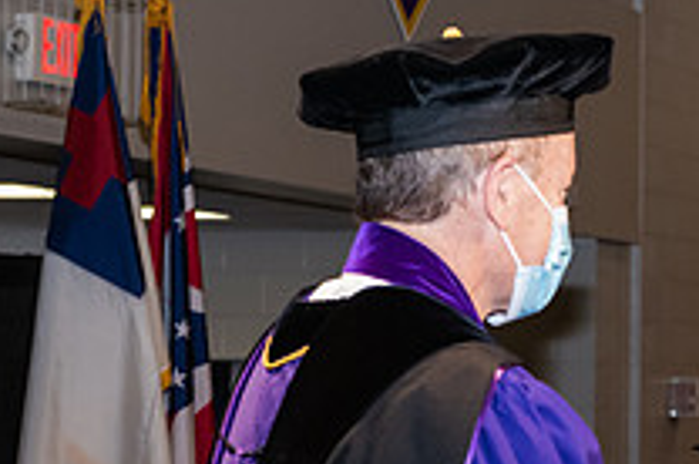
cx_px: 874
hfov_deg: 12.4
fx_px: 3141
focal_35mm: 162
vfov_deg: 8.4
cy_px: 503
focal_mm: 58
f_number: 6.3
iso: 1600
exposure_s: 1/200
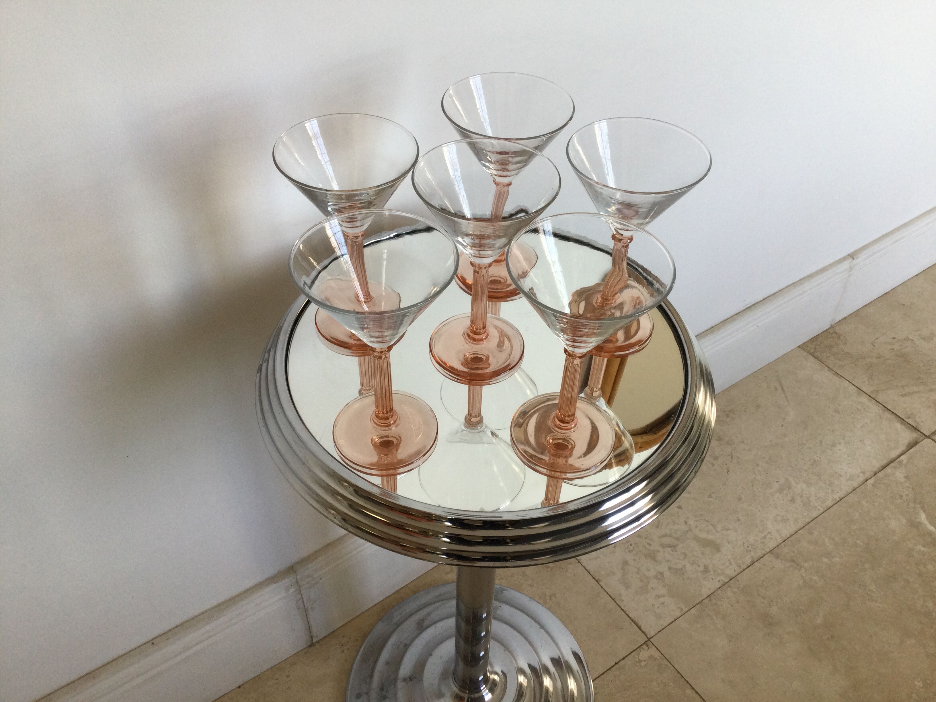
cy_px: 351
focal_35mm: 31
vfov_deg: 45.4
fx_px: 838
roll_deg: -1.0
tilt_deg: -43.6
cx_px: 468
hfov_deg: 58.4
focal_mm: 3.3
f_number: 2.4
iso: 40
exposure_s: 1/100
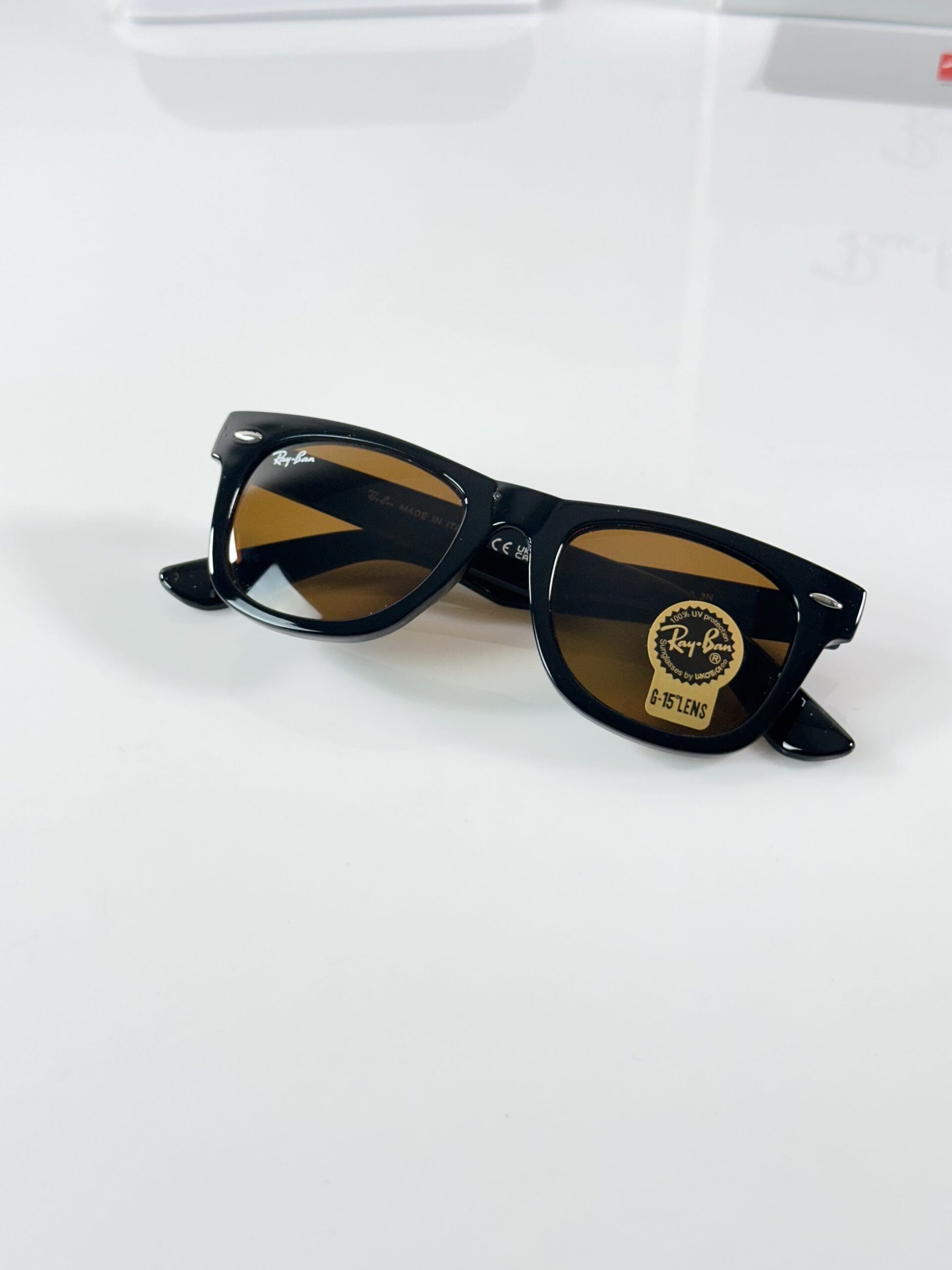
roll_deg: +1.9
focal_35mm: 48
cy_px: 635
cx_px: 476
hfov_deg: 30.3
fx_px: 1760
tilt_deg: -41.2
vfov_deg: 39.7
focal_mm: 6.86
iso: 80
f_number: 1.78
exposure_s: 1/100
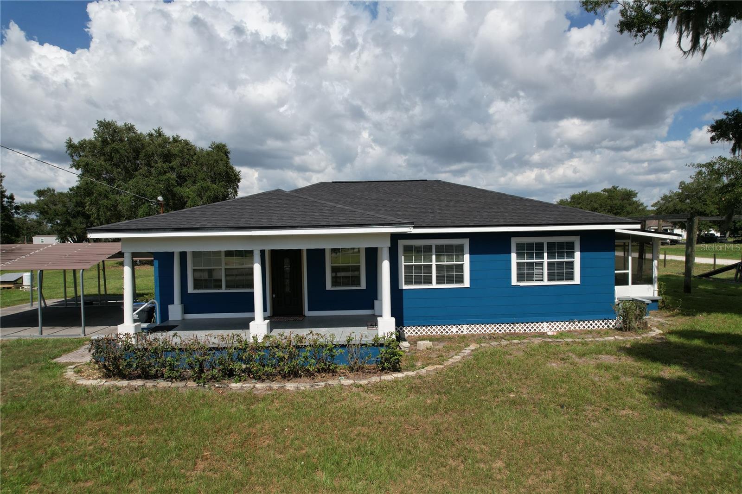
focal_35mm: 22
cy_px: 247
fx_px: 453
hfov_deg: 78.6
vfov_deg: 57.2
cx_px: 371
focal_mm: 8.38
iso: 100
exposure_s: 1/800
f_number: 2.8
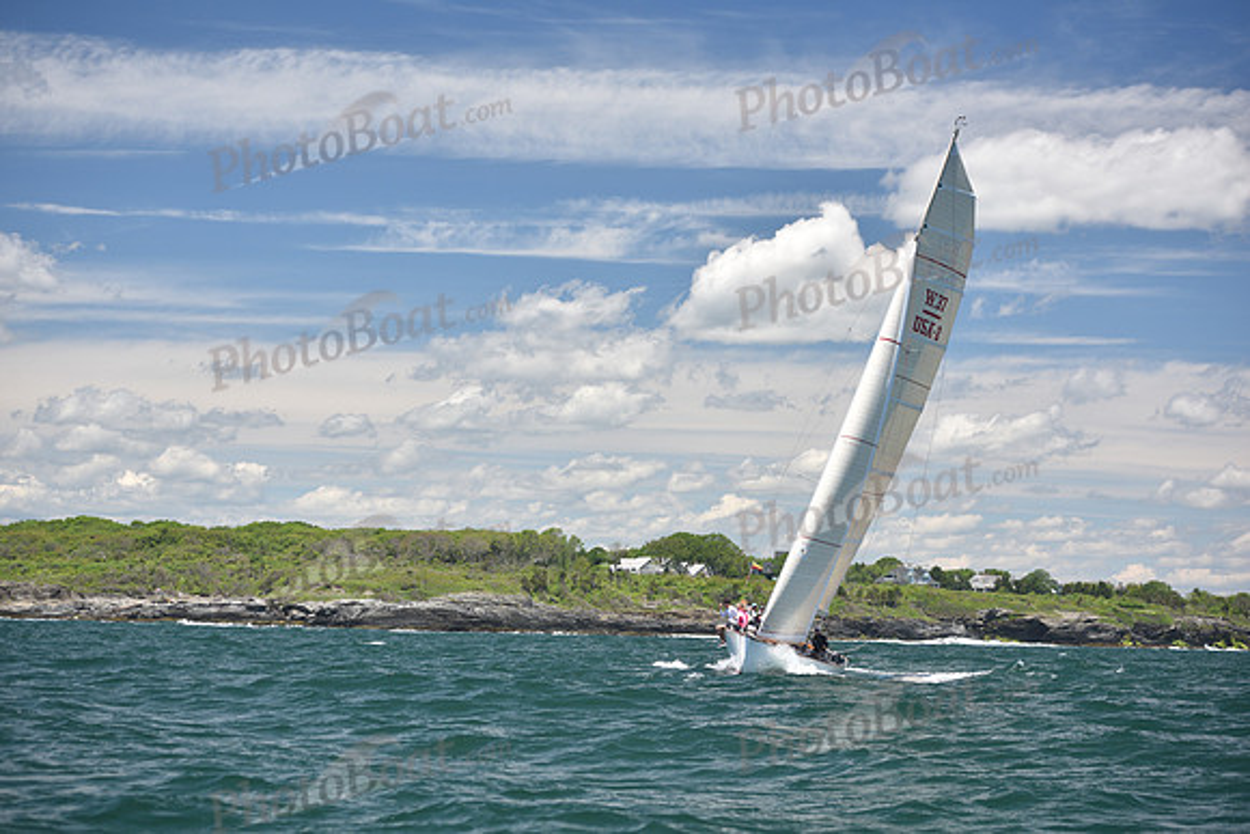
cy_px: 417
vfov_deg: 19.5
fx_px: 2431
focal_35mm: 70
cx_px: 625
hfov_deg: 28.8
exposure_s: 1/1000
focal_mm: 70
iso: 200
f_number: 3.5
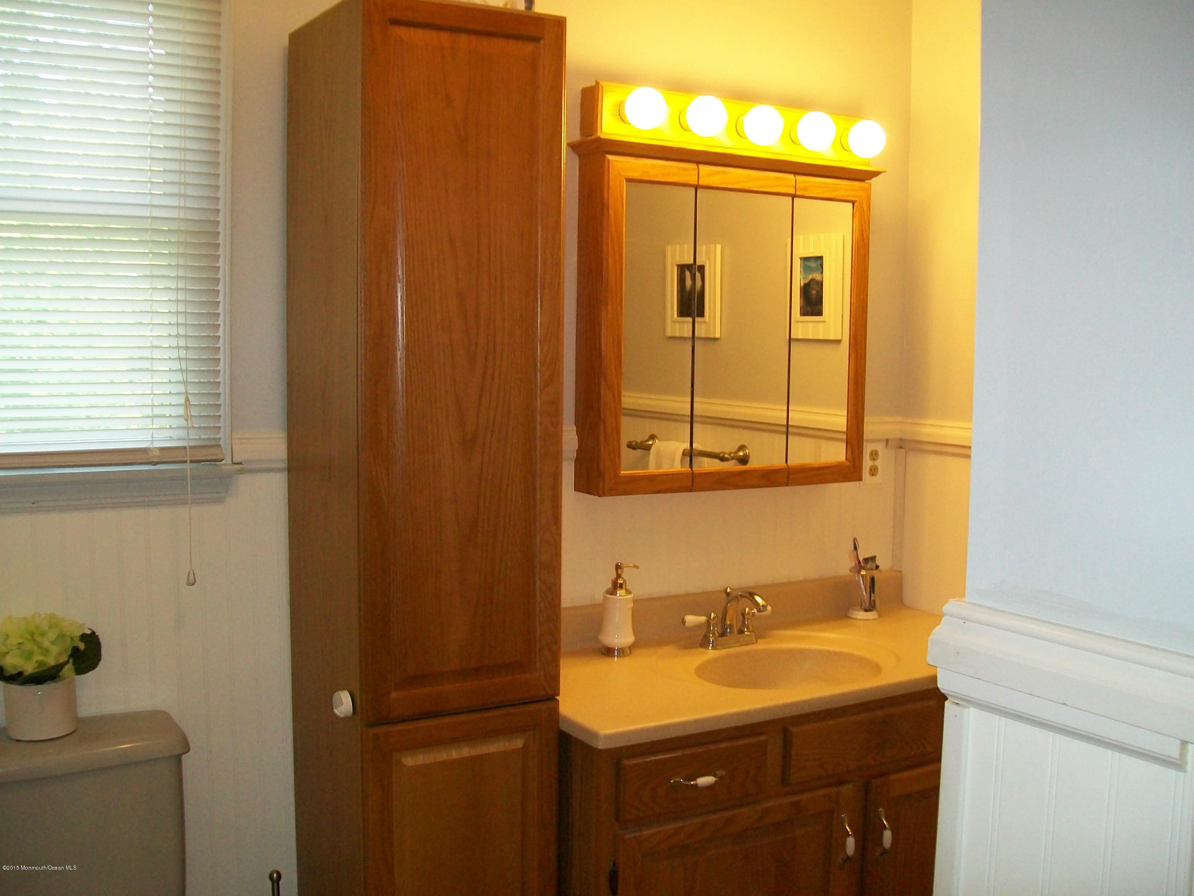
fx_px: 1242
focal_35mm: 36
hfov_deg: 51.4
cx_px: 597
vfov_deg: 39.7
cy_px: 448
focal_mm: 6
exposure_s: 1/60
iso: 160
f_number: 2.7
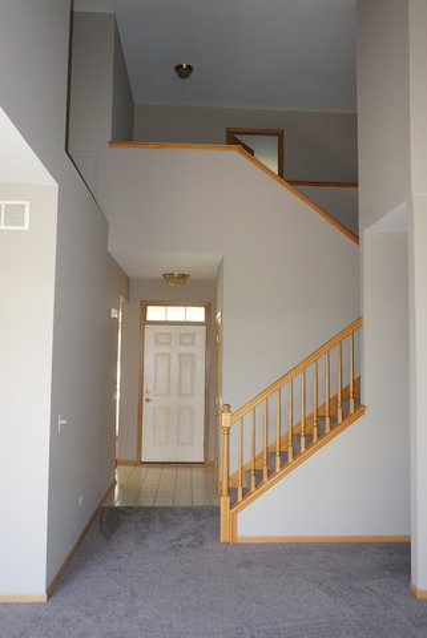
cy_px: 319
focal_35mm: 32
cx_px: 214
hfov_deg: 41.8
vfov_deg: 59.4
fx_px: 559
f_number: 4
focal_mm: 21
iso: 400
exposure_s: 1/60
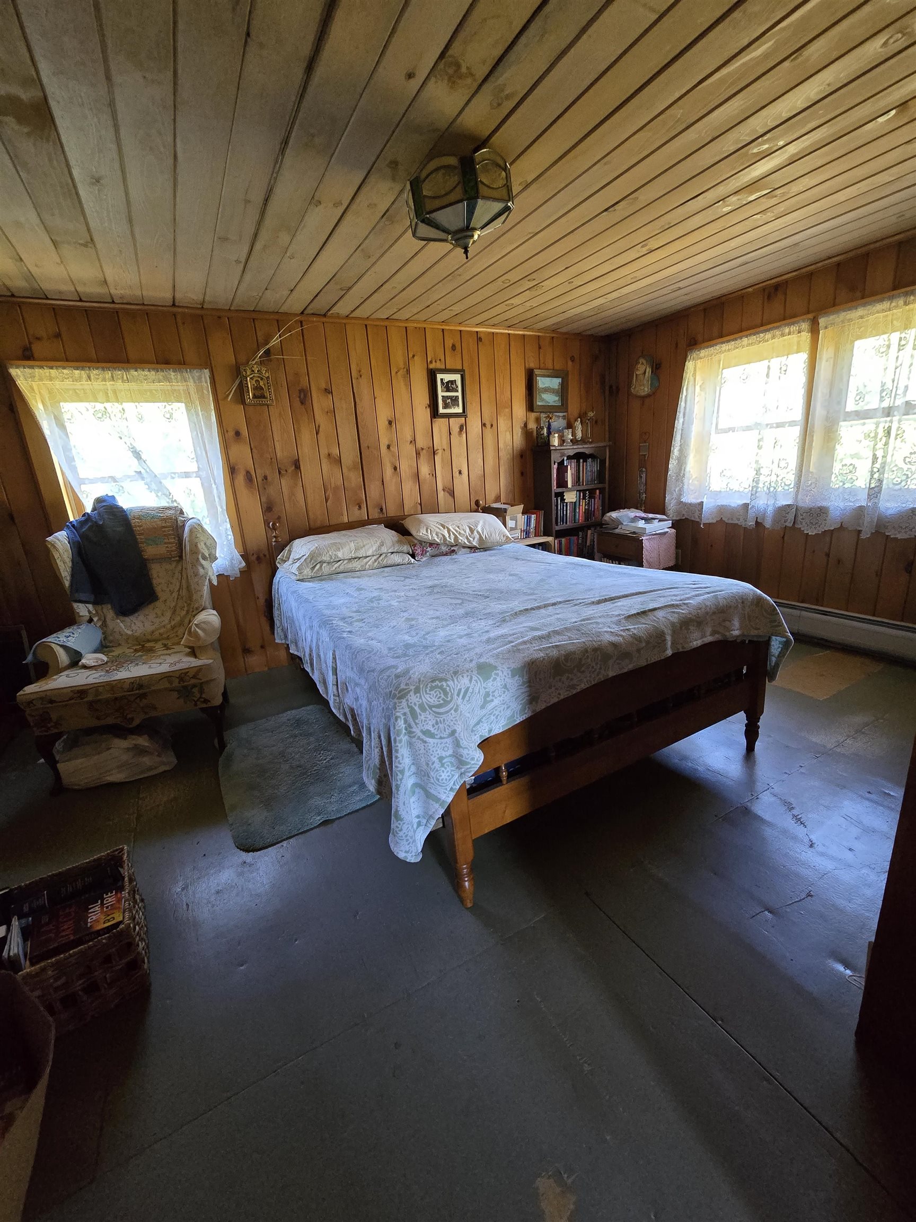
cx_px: 458
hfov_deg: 89.9
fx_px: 459
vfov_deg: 106.2
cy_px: 611
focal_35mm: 13
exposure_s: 1/60
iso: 1000
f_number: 2.2
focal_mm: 2.2
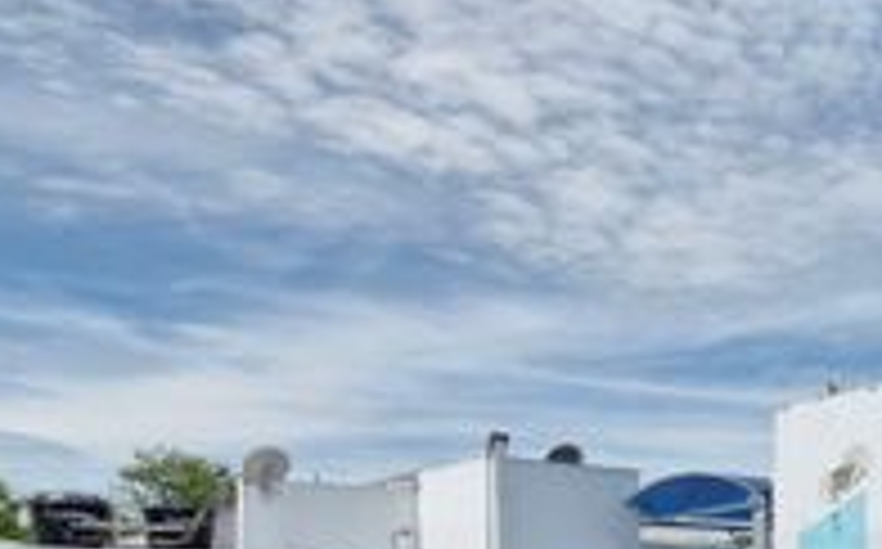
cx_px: 952
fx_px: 1128
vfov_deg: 24.9
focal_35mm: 47
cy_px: 648
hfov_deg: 36.6
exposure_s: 1/3312
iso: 50
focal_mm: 1.74
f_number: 2.2
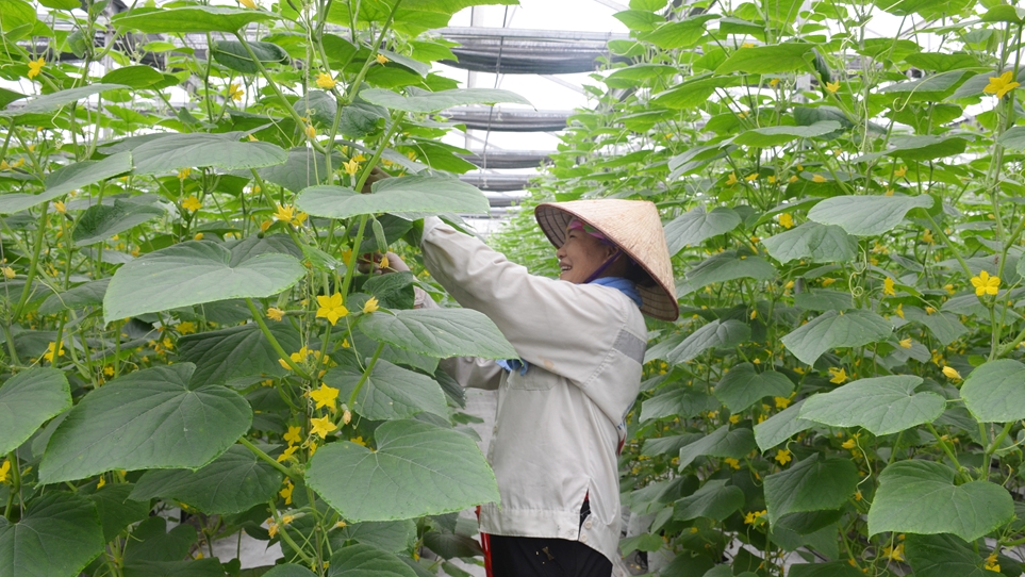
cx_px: 541
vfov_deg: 38.9
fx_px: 815
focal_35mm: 30
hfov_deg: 64.3
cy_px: 309
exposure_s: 1/125
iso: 400
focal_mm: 18
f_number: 5.6
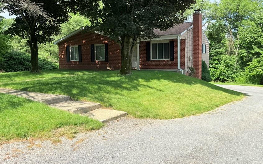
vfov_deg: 40.5
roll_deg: +0.9
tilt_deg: -1.4
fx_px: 222
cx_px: 134
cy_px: 71
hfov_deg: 61.2
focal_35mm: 31
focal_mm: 6.76
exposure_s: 1/2907
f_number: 1.78
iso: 80
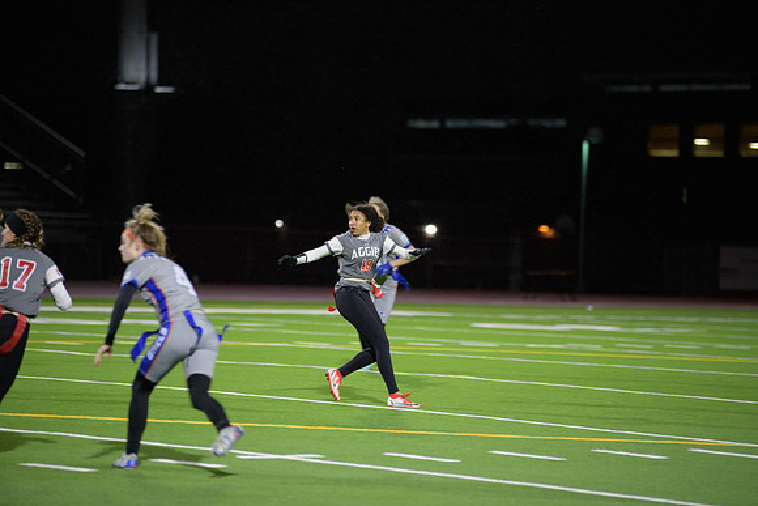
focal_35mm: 175
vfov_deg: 7.9
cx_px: 379
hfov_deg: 11.7
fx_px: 3685
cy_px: 253
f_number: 2.8
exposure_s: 1/200
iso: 1100
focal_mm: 175
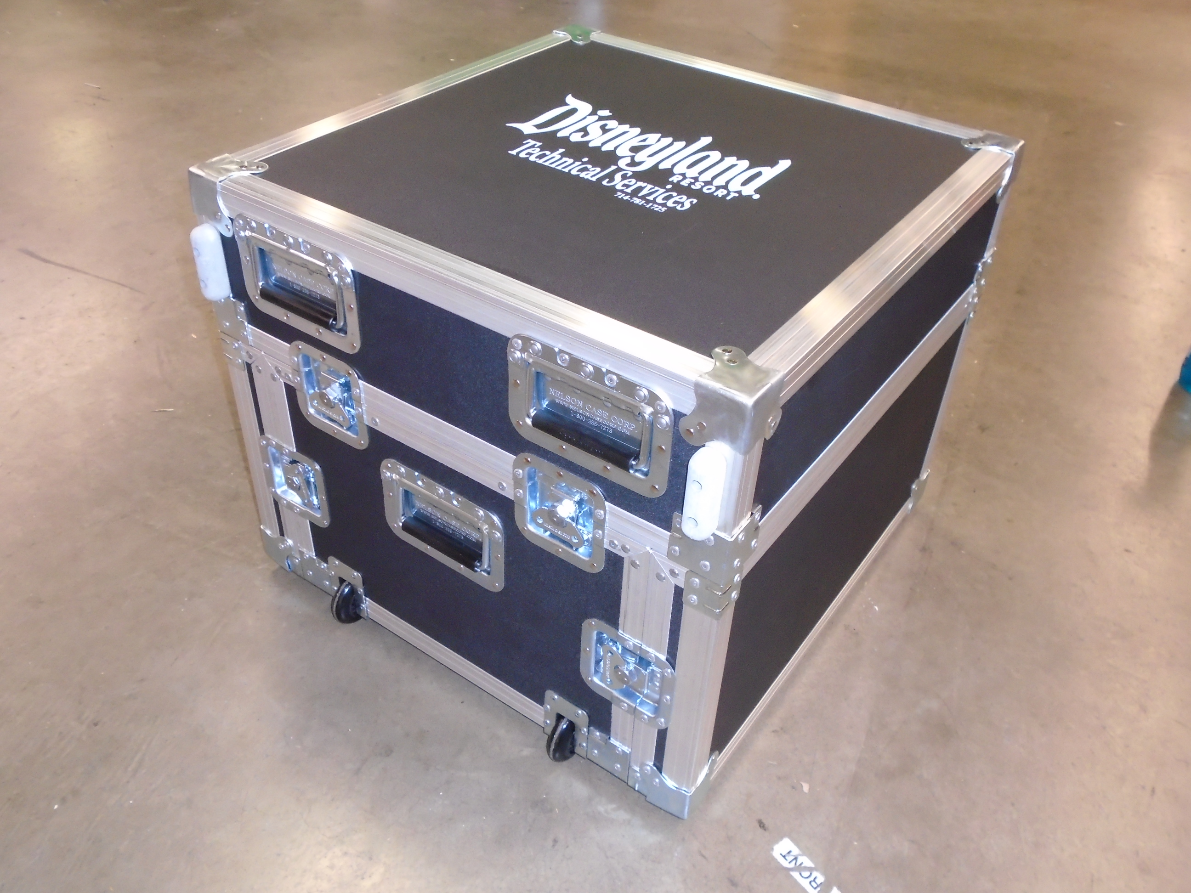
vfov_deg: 45.4
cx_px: 596
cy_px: 446
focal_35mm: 31
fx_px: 1067
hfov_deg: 58.4
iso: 400
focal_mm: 5.5
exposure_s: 1/40
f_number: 3.5
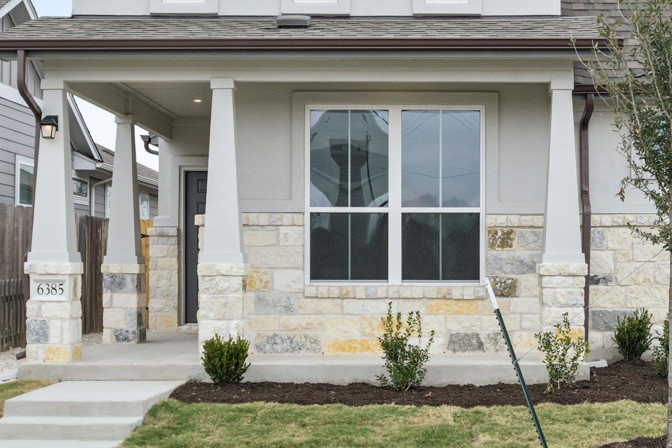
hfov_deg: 31.1
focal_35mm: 64
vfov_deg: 21.1
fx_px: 1195
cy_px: 132
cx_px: 474
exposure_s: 1/400
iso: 400
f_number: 8
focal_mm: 24
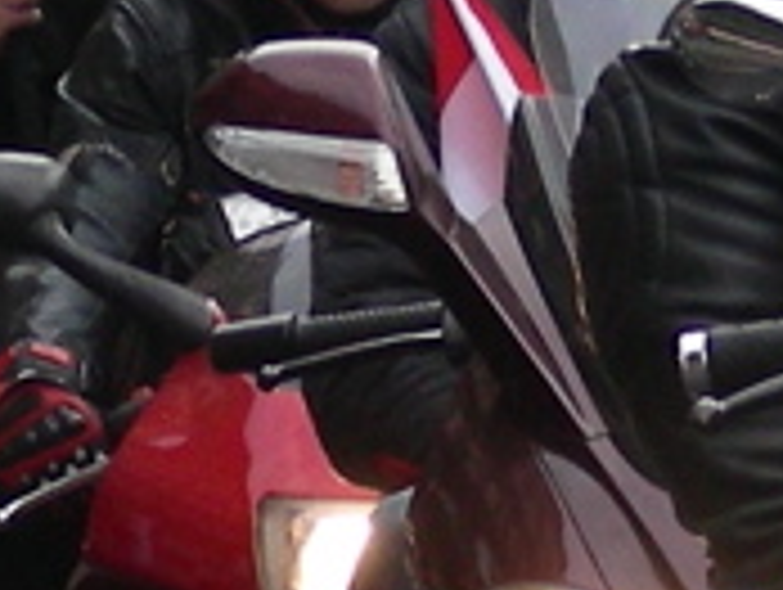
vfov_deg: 1.9
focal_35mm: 778
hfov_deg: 2.5
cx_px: -346
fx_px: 17622
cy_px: 554
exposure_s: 1/106
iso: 50
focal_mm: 18.9
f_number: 3.5
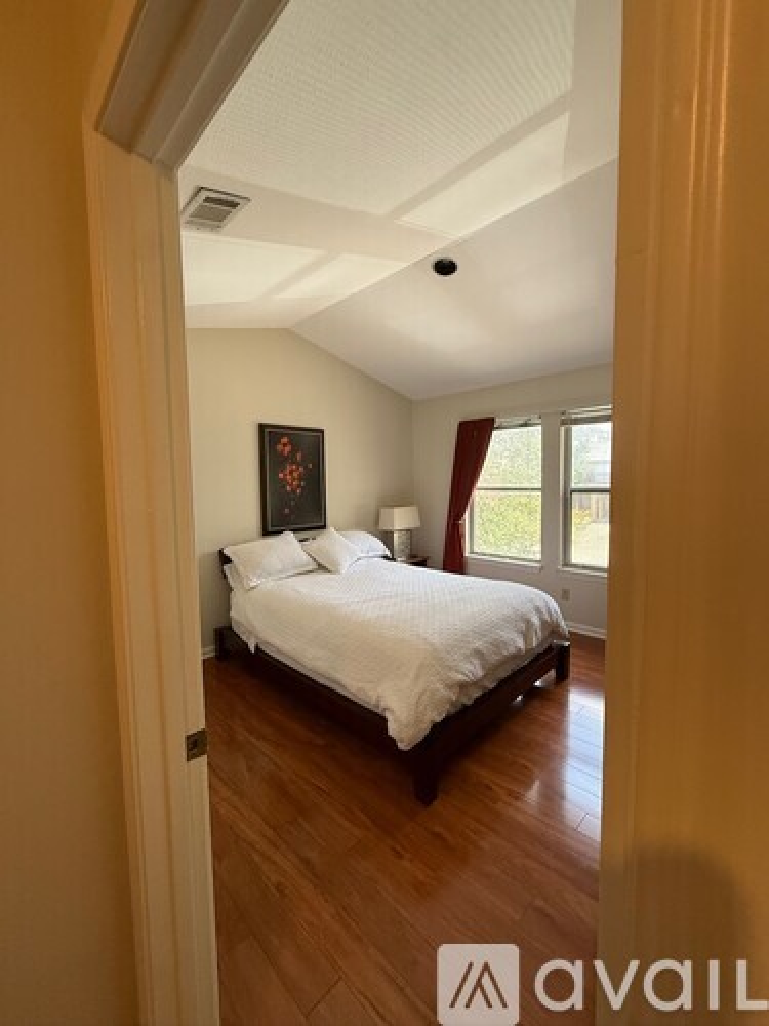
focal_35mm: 14
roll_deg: +1.3
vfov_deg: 102.1
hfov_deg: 85.7
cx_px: 384
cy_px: 513
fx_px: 415
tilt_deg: -4.6
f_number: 2.2
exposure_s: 1/120
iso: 320
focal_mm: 2.22
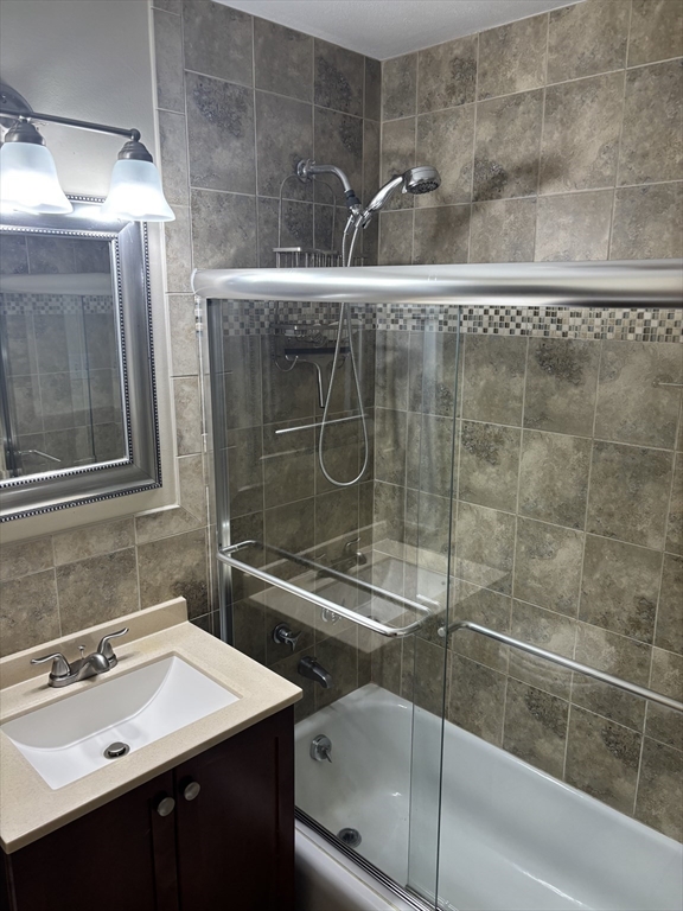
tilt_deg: -12.8
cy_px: 456
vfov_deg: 67.3
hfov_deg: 53.1
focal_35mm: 26
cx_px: 342
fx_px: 684
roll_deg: -1.0
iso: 125
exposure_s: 1/120
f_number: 1.6
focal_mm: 5.96
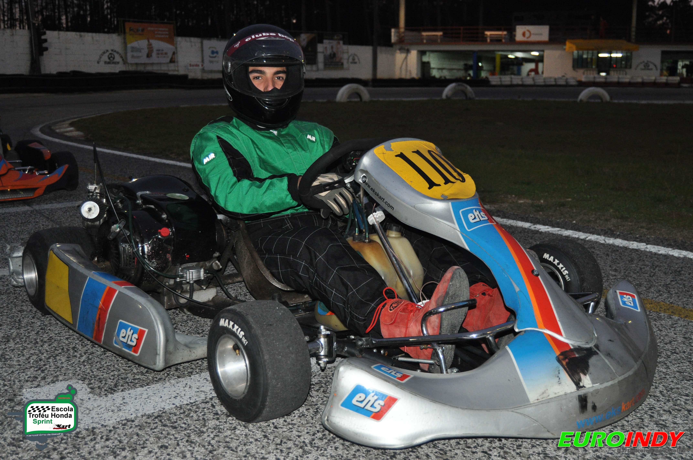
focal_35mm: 39
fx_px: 750
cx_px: 346
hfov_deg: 49.6
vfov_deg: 34.1
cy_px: 230
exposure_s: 1/60
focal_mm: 26
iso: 800
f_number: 4
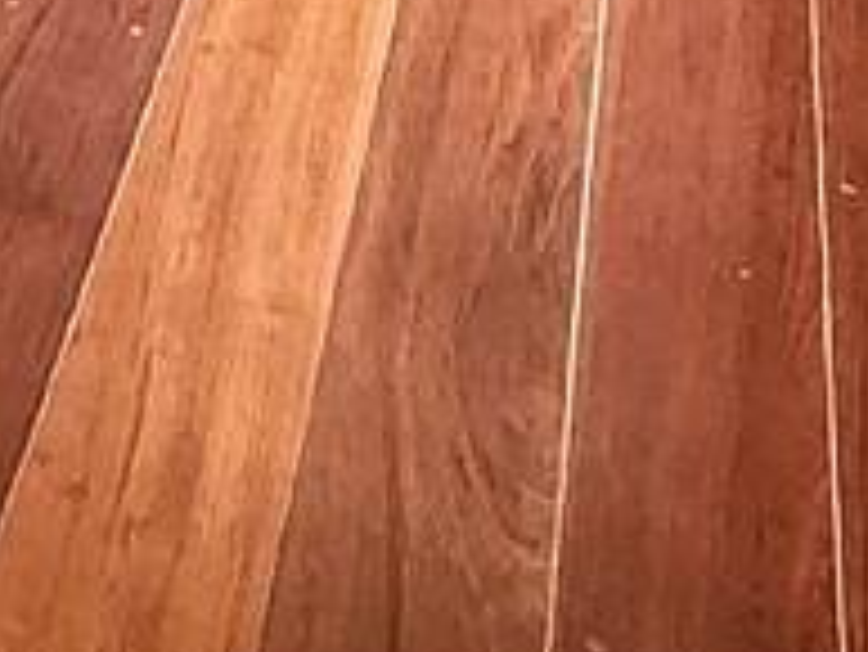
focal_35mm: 97
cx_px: -229
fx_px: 2434
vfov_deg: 9.5
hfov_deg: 18.9
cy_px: -1601
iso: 320
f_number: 2.2
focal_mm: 2.2
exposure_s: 1/40
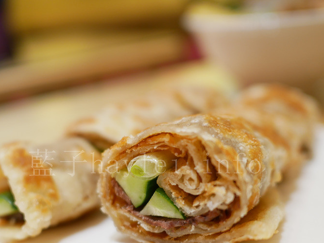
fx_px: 421
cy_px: 167
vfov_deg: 31.9
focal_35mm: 45
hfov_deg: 42.0
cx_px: 145
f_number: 1.7
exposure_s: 1/60
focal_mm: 15
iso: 200
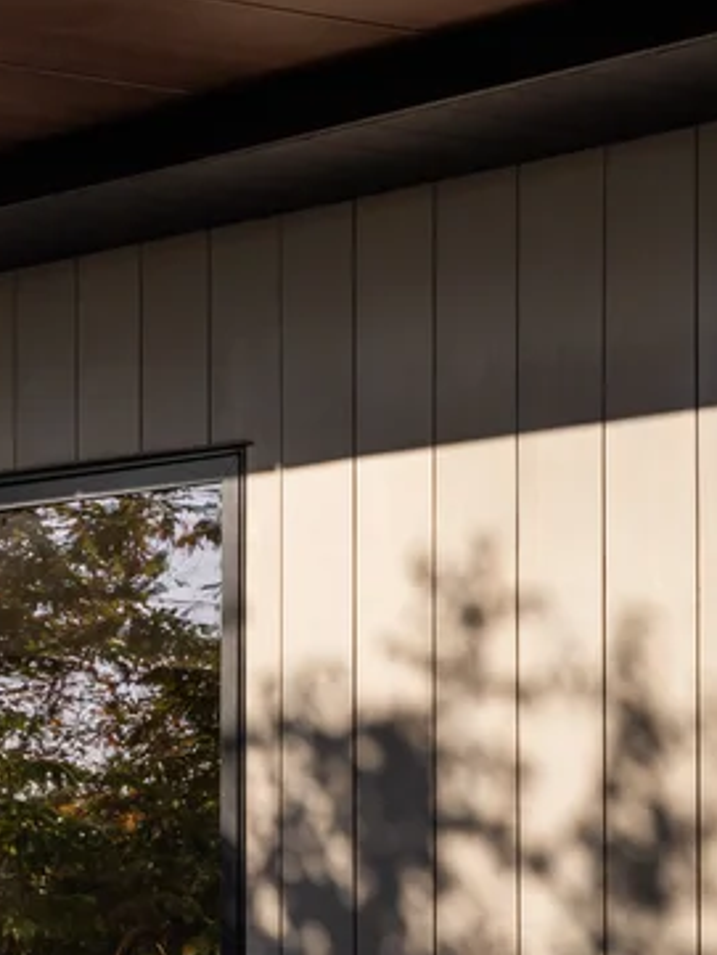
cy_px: -1190
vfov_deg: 12.3
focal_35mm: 133
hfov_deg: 10.2
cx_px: -765
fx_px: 3671
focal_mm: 30
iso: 100
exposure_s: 1/60
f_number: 18
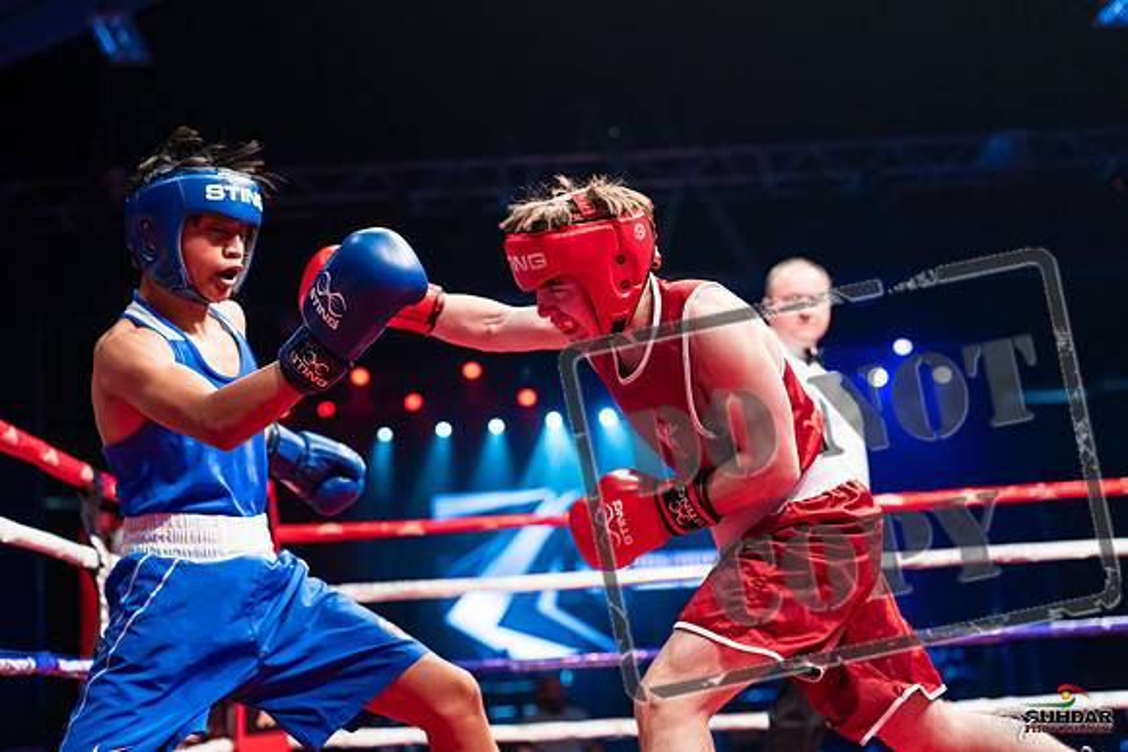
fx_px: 1567
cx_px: 564
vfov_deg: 27.0
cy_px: 376
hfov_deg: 39.6
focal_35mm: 50
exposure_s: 1/1000
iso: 3200
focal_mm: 50
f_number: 2.5
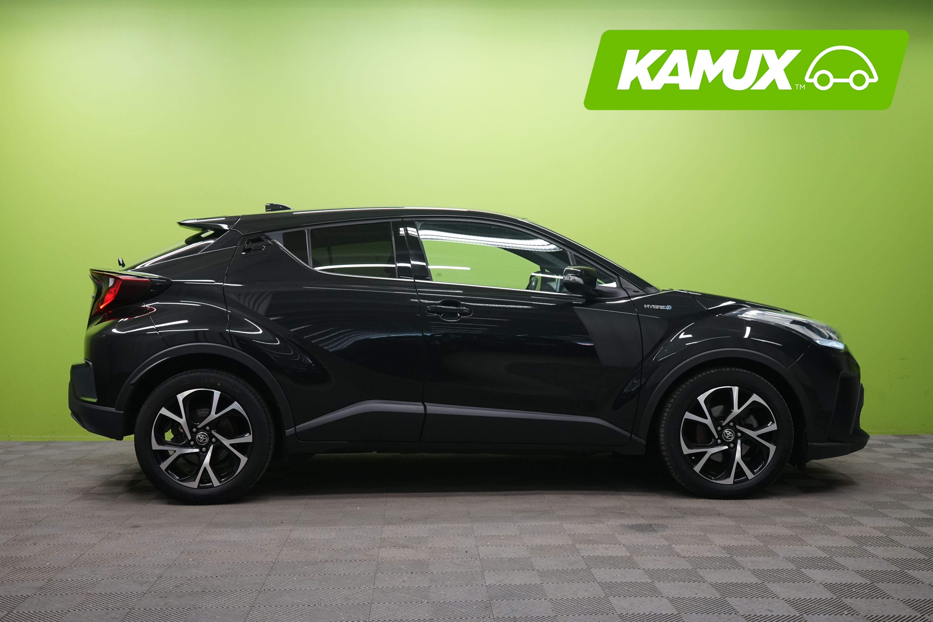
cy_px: 311
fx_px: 1063
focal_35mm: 41
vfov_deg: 32.6
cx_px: 466
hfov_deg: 47.4
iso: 1600
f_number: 7.1
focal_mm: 41
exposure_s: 1/25
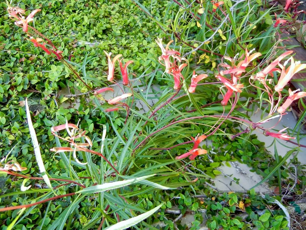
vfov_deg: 46.8
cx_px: 153
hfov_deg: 60.0
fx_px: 265
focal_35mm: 30
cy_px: 115
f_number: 3.5
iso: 160
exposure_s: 1/192
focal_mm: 5.4
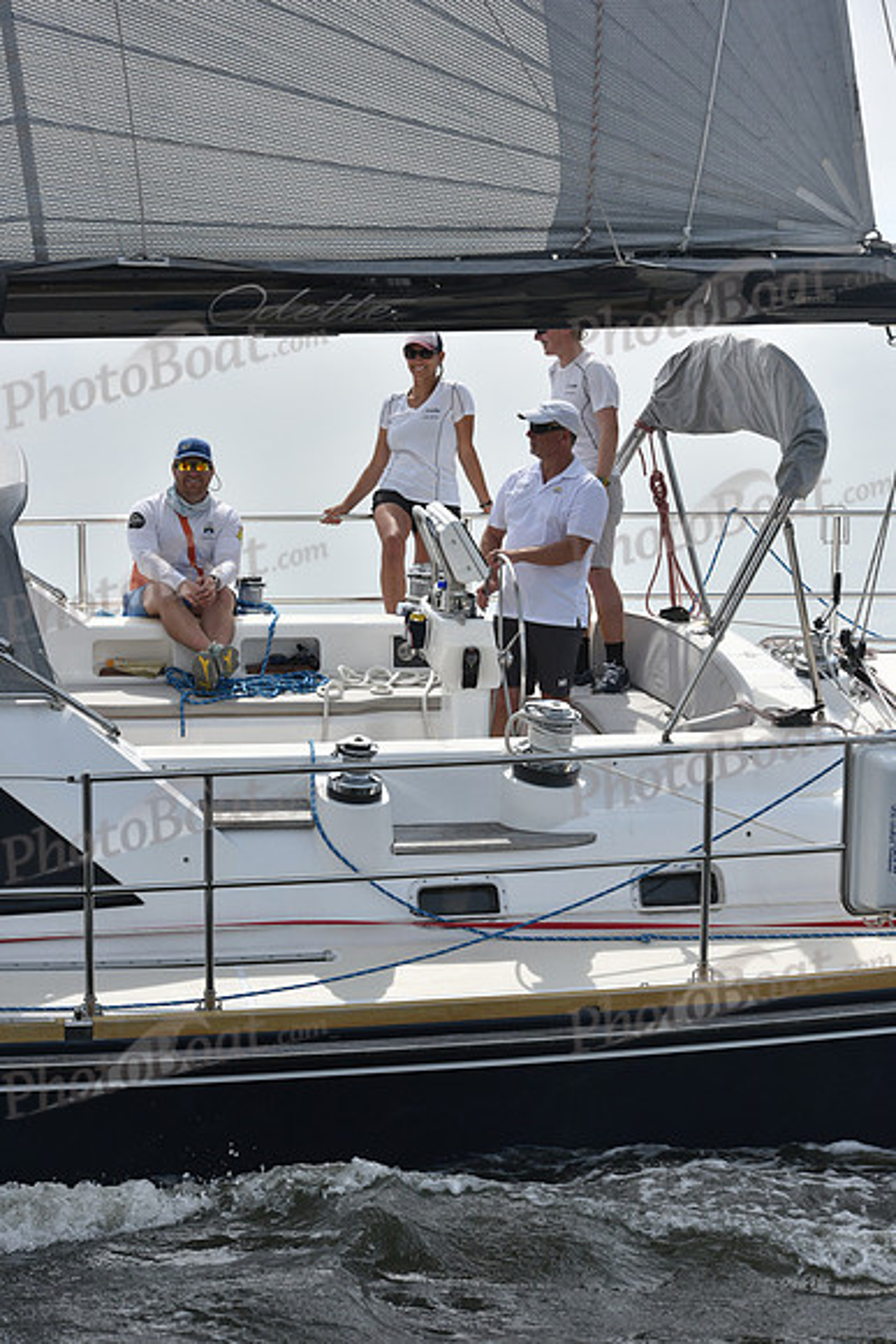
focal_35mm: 98
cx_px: 448
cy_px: 672
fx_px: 3656
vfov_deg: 20.8
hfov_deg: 14.0
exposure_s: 1/1600
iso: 320
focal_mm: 98
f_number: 8
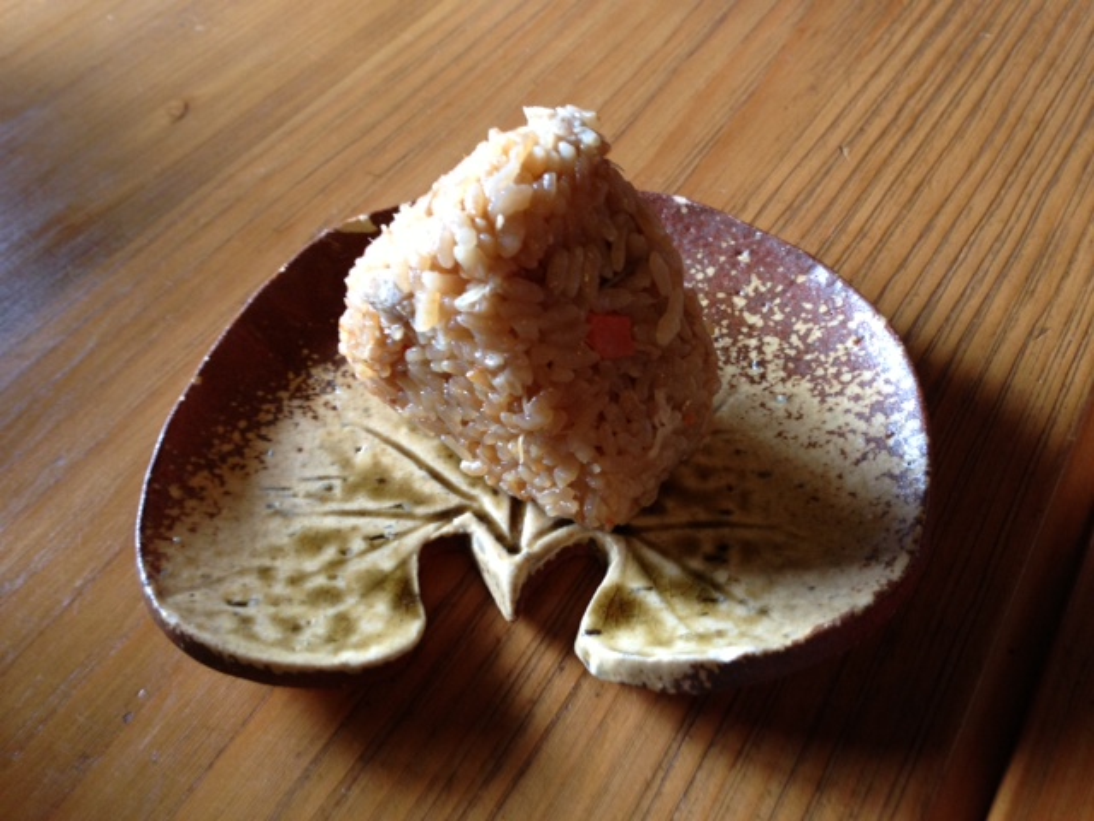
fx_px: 1043
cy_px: 410
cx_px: 547
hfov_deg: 55.4
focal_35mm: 33
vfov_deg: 42.9
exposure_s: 1/20
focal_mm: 4.13
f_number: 2.4
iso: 100
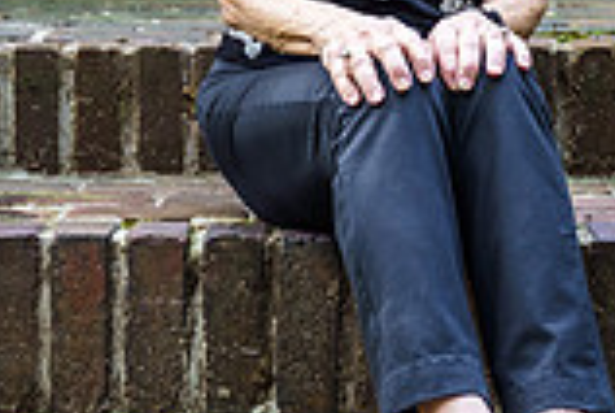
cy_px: -48
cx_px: 343
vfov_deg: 8.9
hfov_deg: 13.3
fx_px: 2636
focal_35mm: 154
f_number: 2.8
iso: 200
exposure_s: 1/160
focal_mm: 40.7
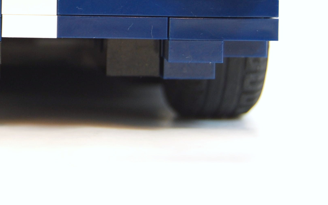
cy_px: -39
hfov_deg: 12.4
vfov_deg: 7.9
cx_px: -40
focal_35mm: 165
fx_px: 1477
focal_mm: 45
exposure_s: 1/60
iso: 200
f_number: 5.3
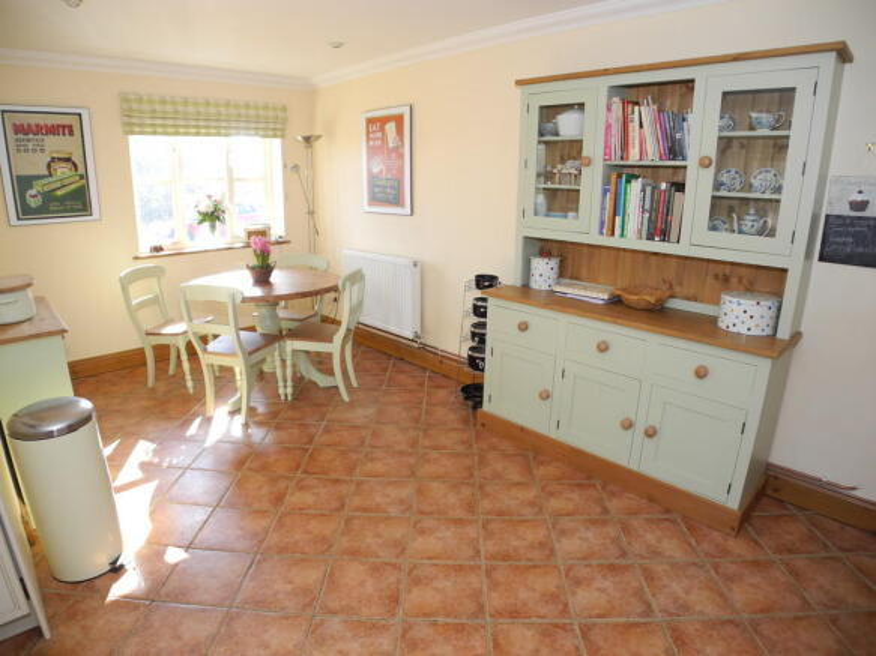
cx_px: 438
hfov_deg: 63.5
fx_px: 708
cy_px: 328
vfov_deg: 49.7
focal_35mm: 28
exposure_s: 1/69.1
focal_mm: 6
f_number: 2.8
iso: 100
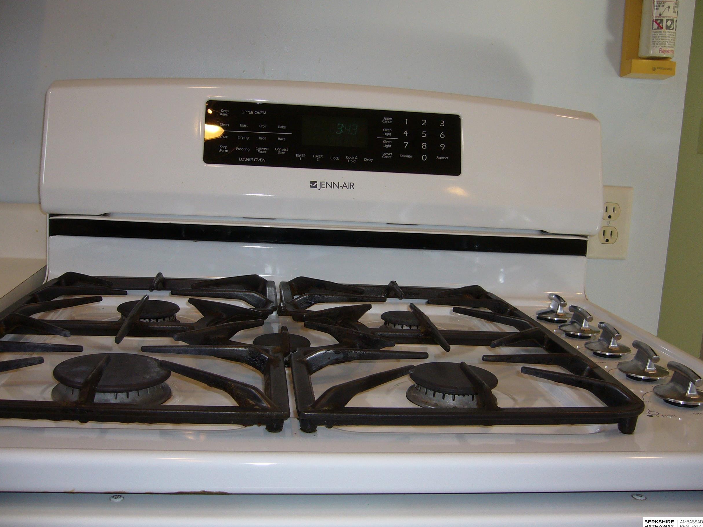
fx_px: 751
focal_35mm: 37
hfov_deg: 50.1
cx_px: 338
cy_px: 256
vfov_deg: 38.7
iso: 100
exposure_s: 1/60
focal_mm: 5.8
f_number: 2.8
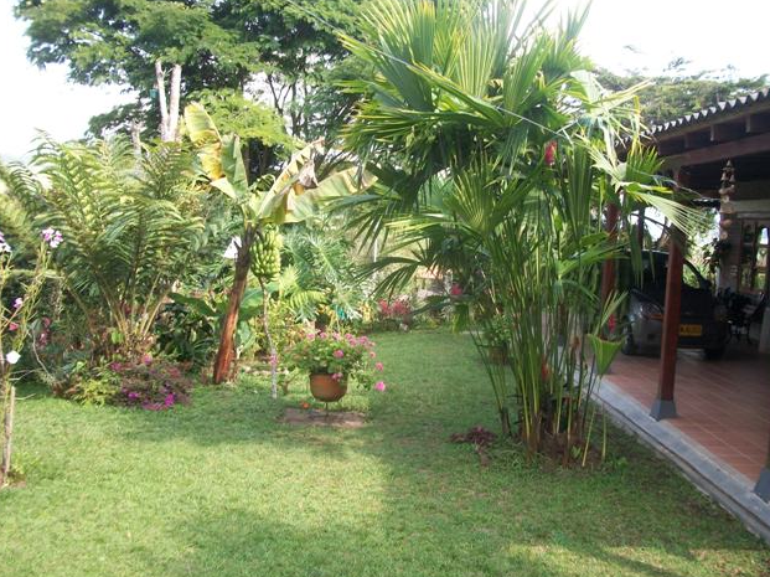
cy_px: 294
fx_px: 734
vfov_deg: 42.9
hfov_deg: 55.4
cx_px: 383
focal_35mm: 33
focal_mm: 5.7
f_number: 2.9
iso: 80
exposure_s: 1/160
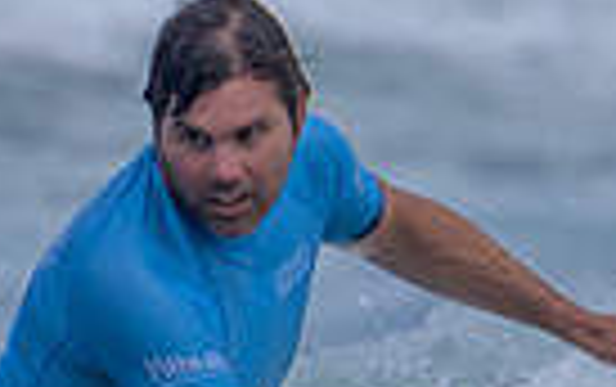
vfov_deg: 0.4
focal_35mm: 3695
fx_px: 62108
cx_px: 532
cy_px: 648
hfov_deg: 0.6
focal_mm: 800
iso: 640
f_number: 11
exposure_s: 1/2000
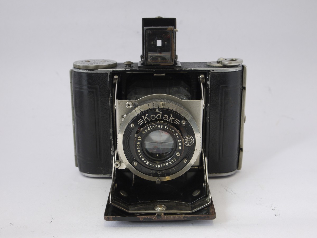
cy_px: 119
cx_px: 158
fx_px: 458
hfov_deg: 38.2
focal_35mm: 50
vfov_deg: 29.1
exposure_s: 1/8
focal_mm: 25
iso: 400
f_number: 10
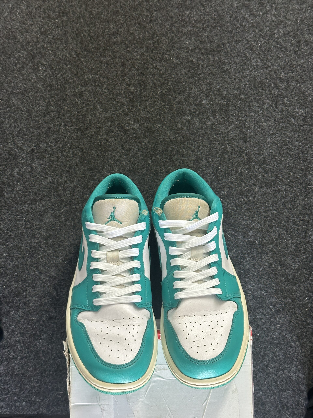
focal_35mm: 48
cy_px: 209
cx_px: 156
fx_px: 579
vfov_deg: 39.7
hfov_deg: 30.3
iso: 200
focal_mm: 6.86
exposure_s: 1/50
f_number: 1.78
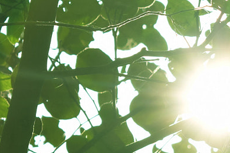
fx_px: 2160
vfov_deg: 4.1
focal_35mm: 338
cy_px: 169
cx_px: 225
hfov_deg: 6.1
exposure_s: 1/320
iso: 100
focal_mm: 55
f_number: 5.6
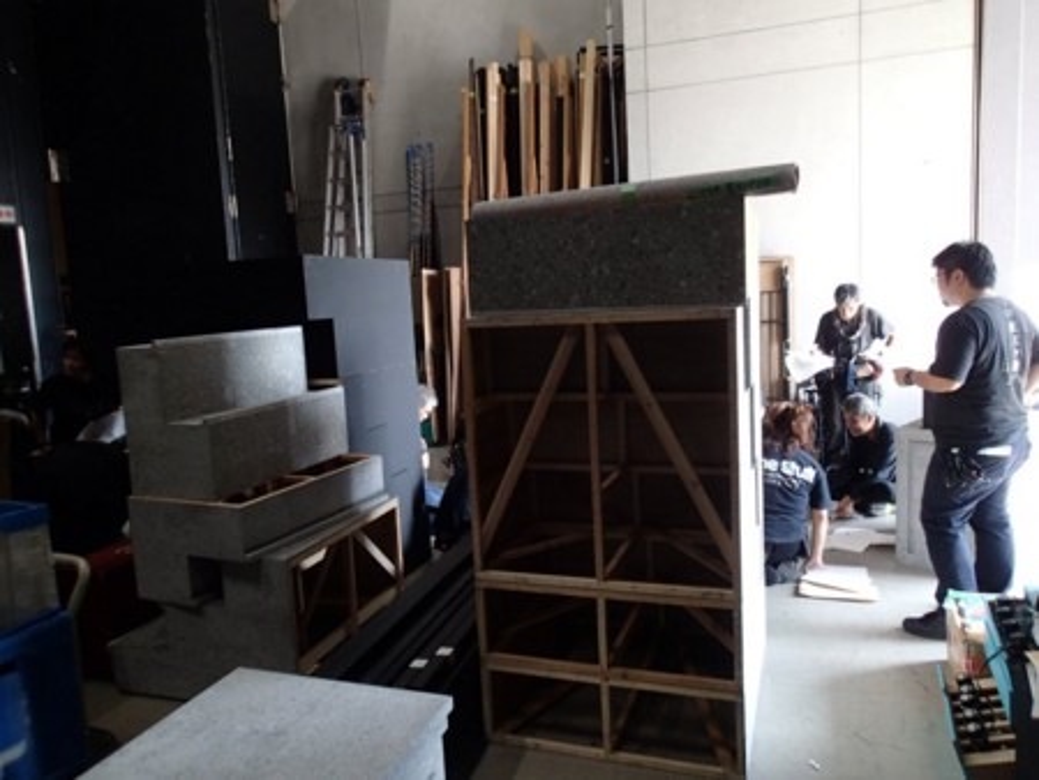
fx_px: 751
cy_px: 390
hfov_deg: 69.4
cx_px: 520
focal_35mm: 25
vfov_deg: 54.9
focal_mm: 4.5
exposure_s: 1/50
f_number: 2
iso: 200
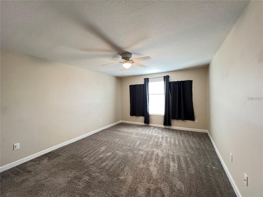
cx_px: 132
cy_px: 98
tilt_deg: -1.4
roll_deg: +1.3
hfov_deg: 106.2
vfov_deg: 89.9
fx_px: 99
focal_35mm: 13
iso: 400
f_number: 1.8
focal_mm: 1.57
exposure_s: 1/60
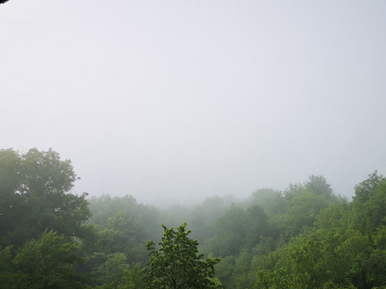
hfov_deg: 47.8
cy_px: 154
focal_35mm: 39
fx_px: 435
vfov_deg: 36.8
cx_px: 209
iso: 50
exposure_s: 1/1032
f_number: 1.8
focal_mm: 5.58
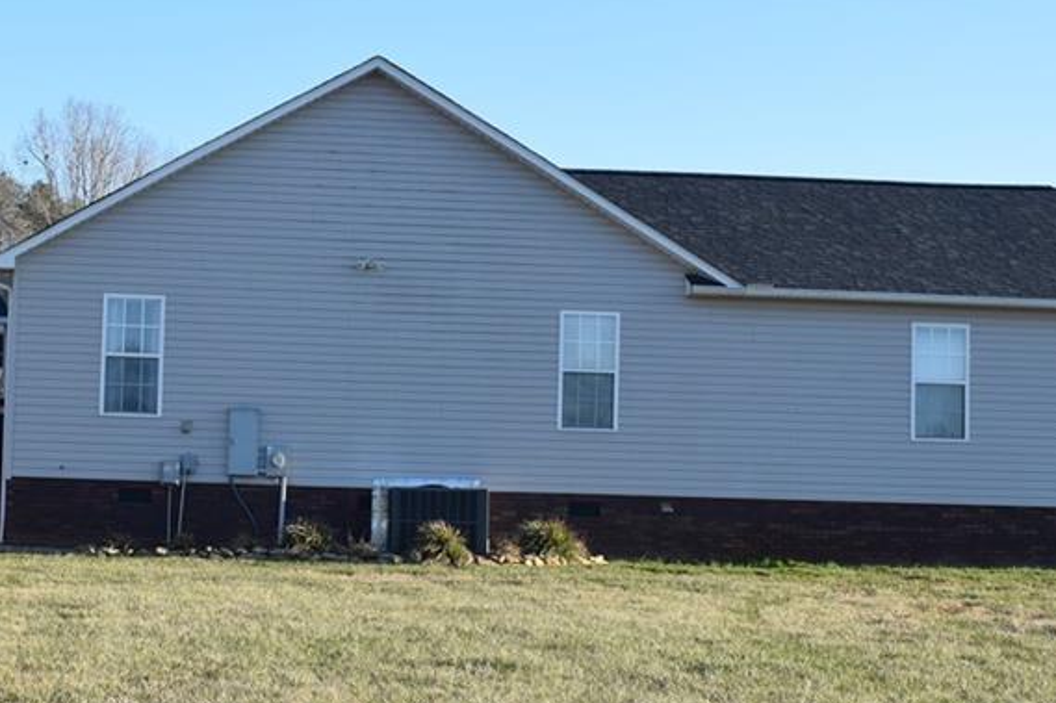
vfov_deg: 18.7
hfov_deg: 27.5
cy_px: 382
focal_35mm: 73
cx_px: 312
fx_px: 2138
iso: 250
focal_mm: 27
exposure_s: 1/250
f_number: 8
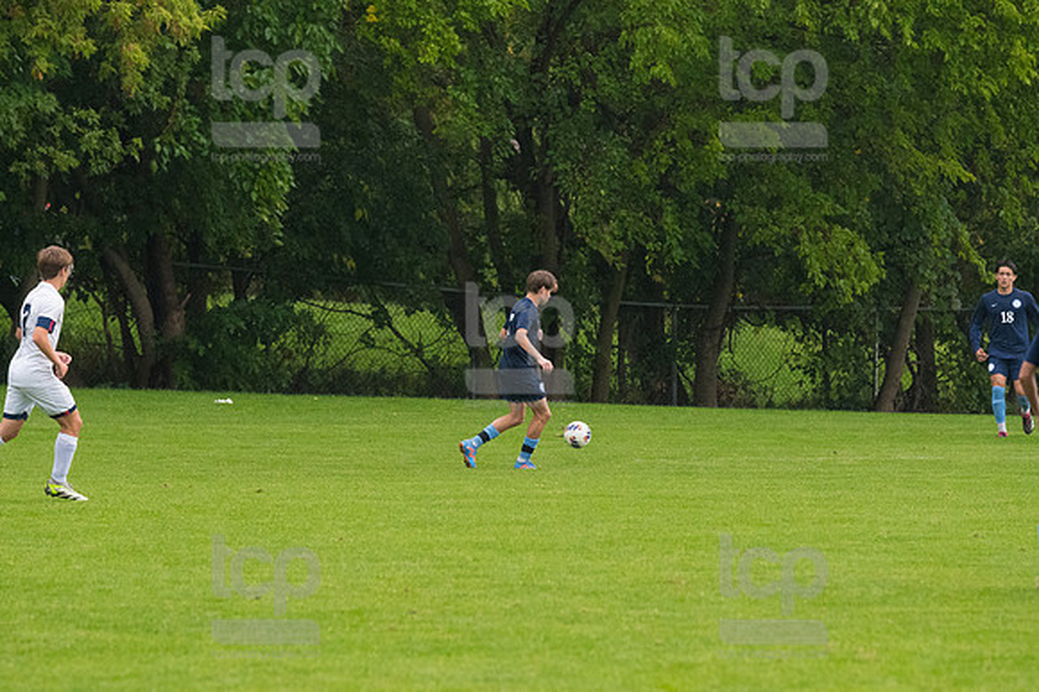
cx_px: 520
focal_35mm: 300
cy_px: 346
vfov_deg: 4.6
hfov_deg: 6.9
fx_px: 8653
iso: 2500
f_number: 4.5
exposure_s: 1/2000
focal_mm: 200
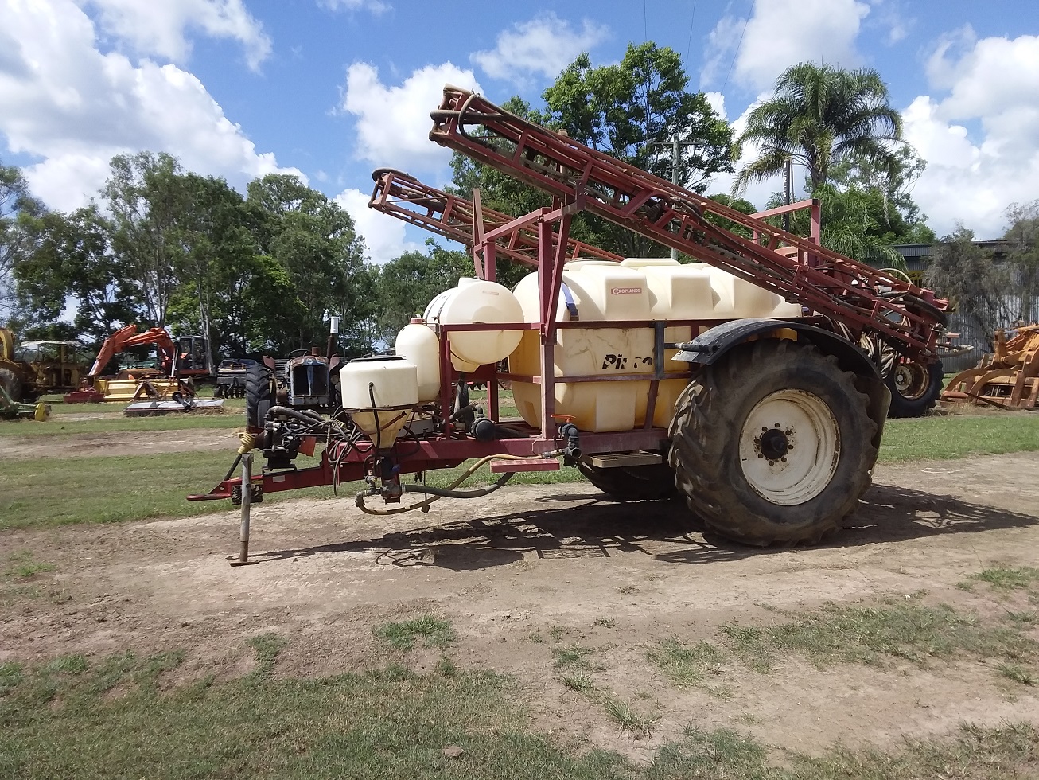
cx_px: 520
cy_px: 390
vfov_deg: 49.8
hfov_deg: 63.4
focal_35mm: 28
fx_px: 841
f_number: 1.9
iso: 40
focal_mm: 2.91
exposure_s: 1/1776
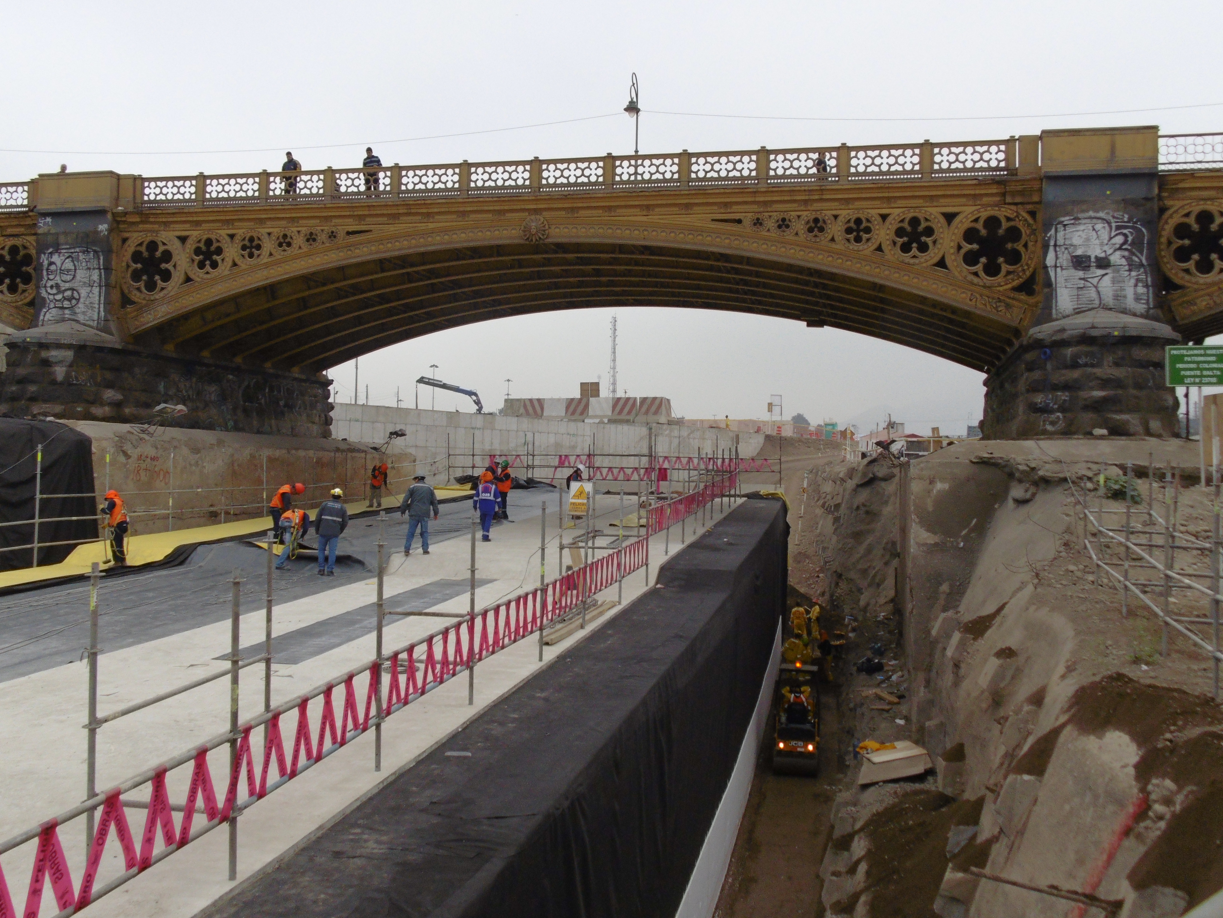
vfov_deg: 41.8
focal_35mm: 34
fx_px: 1201
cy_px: 416
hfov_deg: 53.9
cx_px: 593
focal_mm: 5.3
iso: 100
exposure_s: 1/640
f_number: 9.3
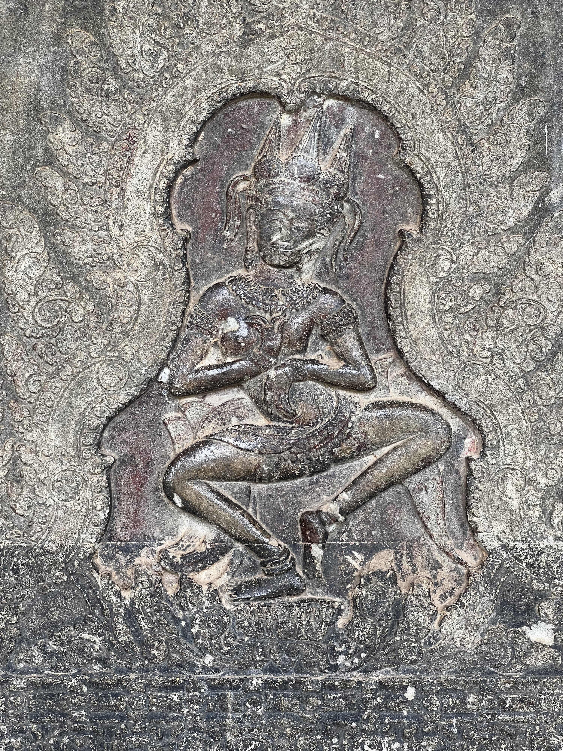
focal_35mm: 77
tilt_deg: +1.0
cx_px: 282
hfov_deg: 19.1
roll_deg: -1.1
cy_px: 376
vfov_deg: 25.3
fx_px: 1670
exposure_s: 1/99
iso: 50
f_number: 2.8
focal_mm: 9
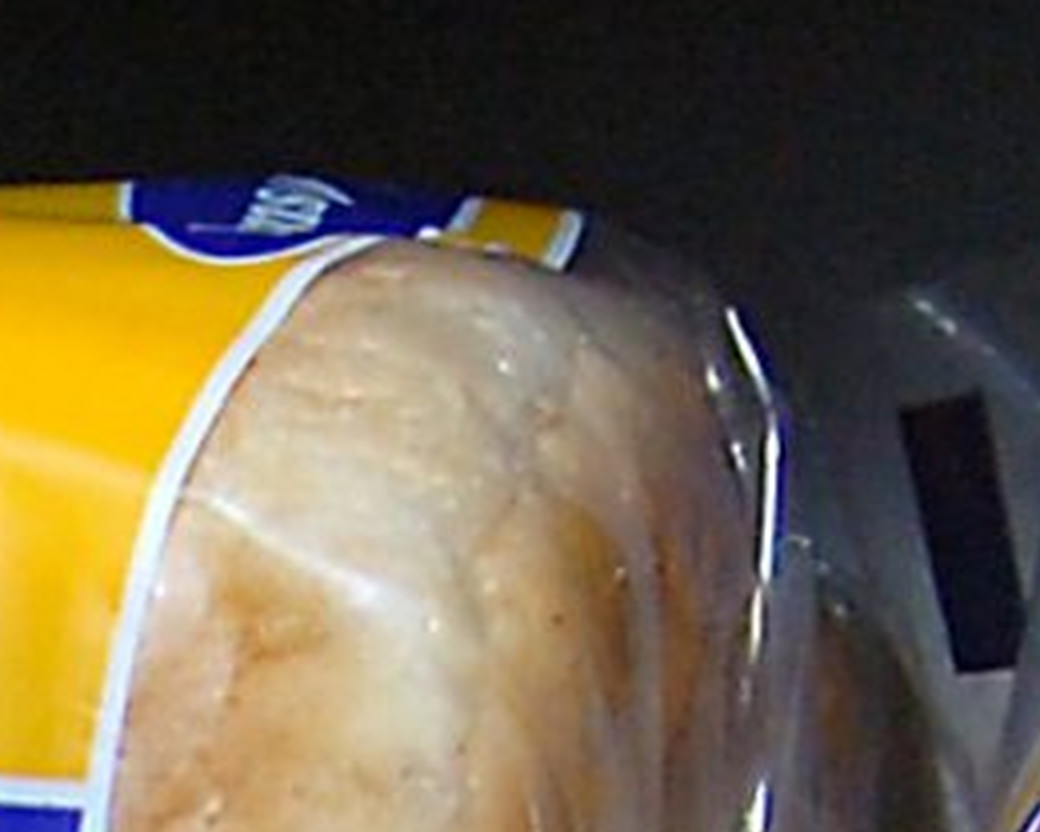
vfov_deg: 6.4
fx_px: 6802
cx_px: -1212
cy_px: 2480
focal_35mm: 221
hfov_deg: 8.2
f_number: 5.6
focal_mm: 20
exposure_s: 1/100
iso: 640
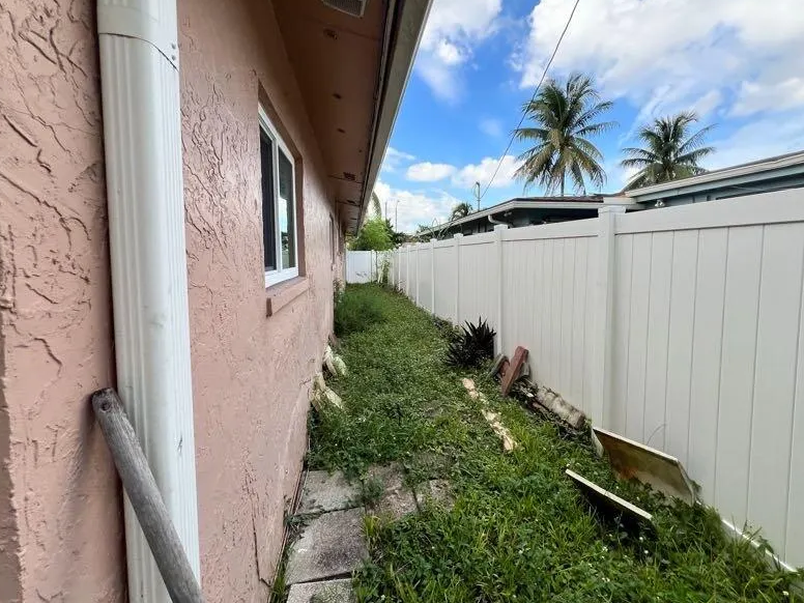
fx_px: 325
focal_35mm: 14
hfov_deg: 102.0
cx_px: 425
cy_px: 281
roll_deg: +0.2
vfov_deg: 85.6
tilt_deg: -3.7
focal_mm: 1.57
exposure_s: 1/430
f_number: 1.8
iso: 32
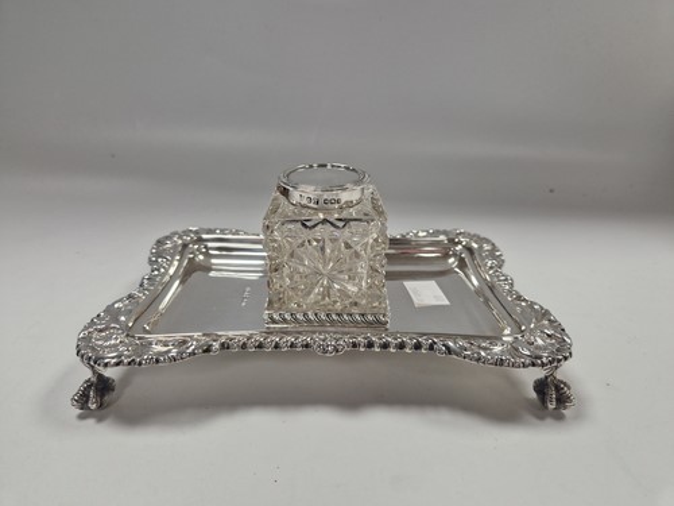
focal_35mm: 23
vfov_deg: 58.9
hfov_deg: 73.9
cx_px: 337
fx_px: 448
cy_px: 253
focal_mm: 5.4
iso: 125
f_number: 1.8
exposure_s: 1/180
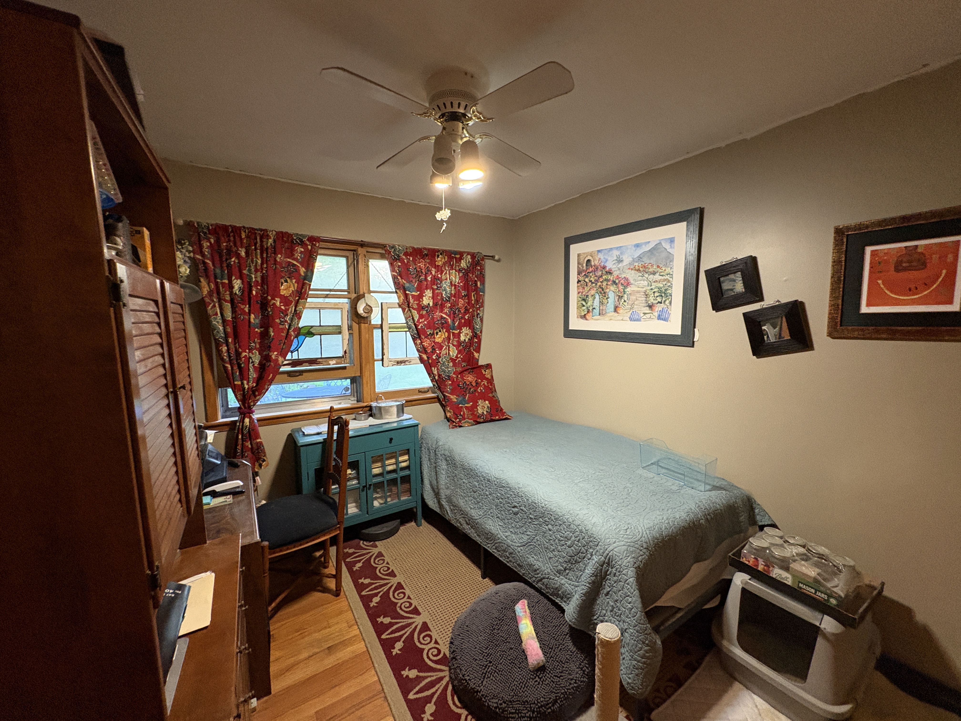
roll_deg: -0.1
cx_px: 480
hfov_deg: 102.1
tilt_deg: -6.2
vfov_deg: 85.7
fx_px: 389
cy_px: 360
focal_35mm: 14
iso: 500
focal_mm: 2.22
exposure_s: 1/60
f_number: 2.2
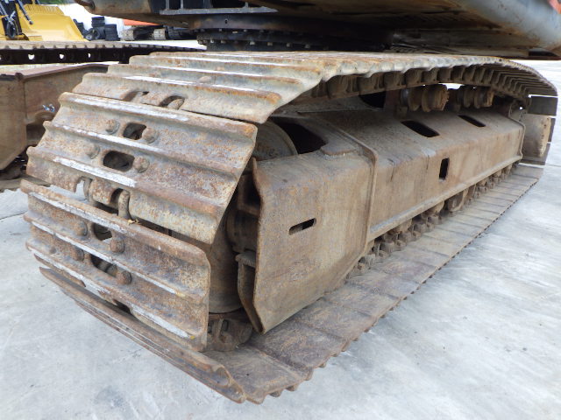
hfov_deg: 63.4
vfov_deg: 49.7
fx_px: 454
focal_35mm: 28
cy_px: 210
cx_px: 280
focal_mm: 5
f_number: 4.2
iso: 125
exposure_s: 1/125
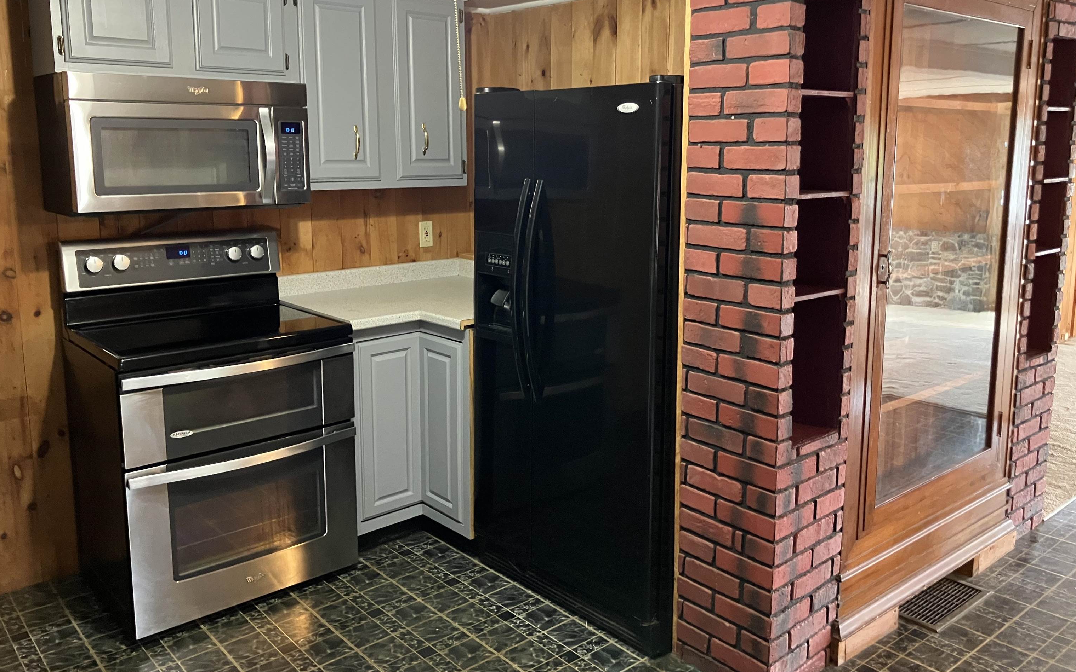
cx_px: 542
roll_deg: -0.2
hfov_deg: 62.9
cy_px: 292
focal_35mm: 30
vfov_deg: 41.8
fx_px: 880
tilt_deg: -8.6
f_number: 1.8
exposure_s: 1/30
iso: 500
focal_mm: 3.99
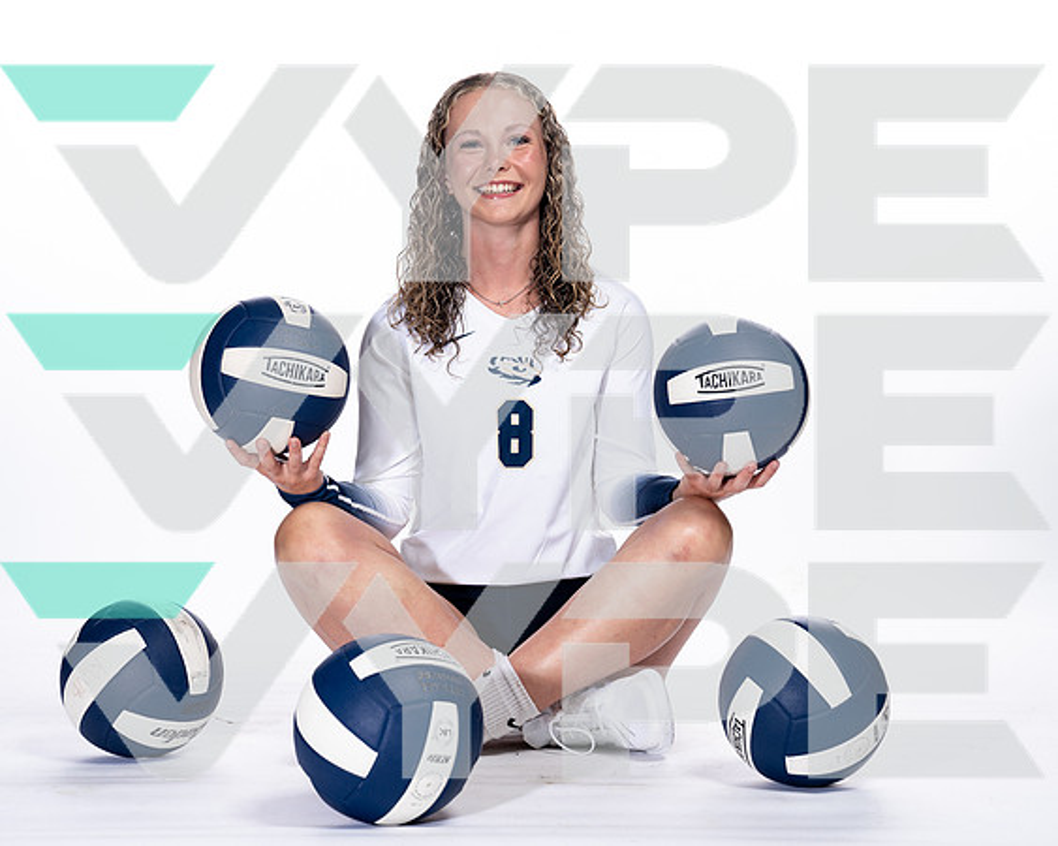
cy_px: 408
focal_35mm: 68
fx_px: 2132
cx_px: 527
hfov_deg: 27.9
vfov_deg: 22.4
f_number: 5.6
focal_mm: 53
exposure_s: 1/250
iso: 100
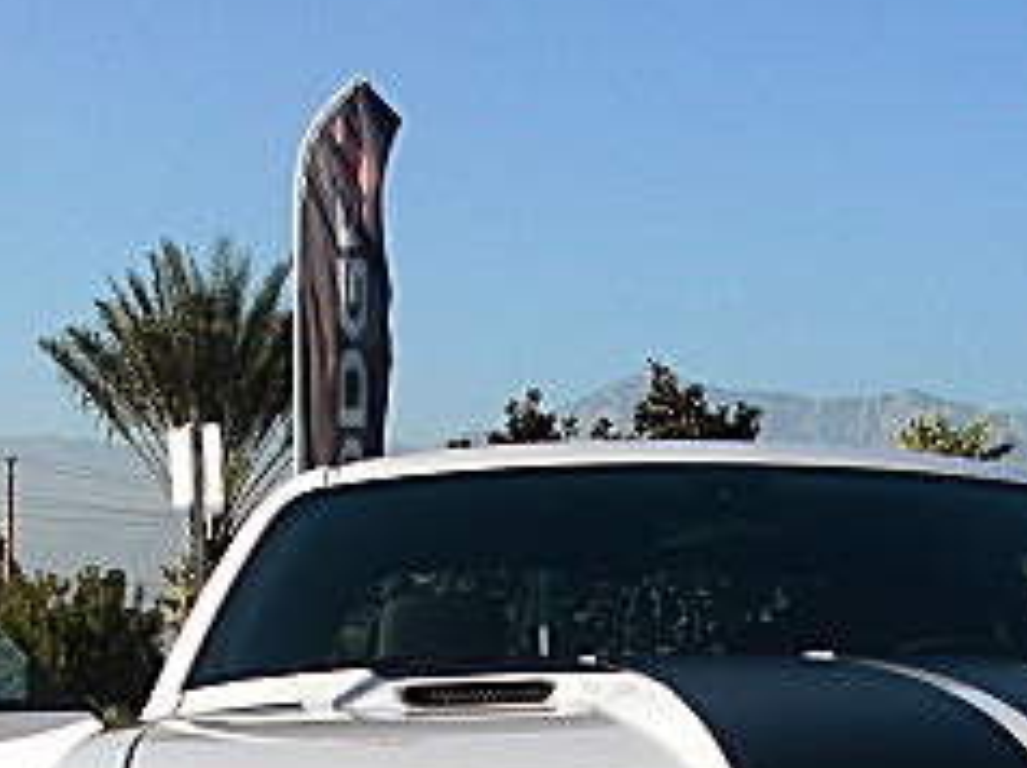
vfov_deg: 14.6
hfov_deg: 20.1
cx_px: 747
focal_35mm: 97
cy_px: 966
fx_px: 2875
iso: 50
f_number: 2.8
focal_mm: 6.3
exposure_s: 1/640
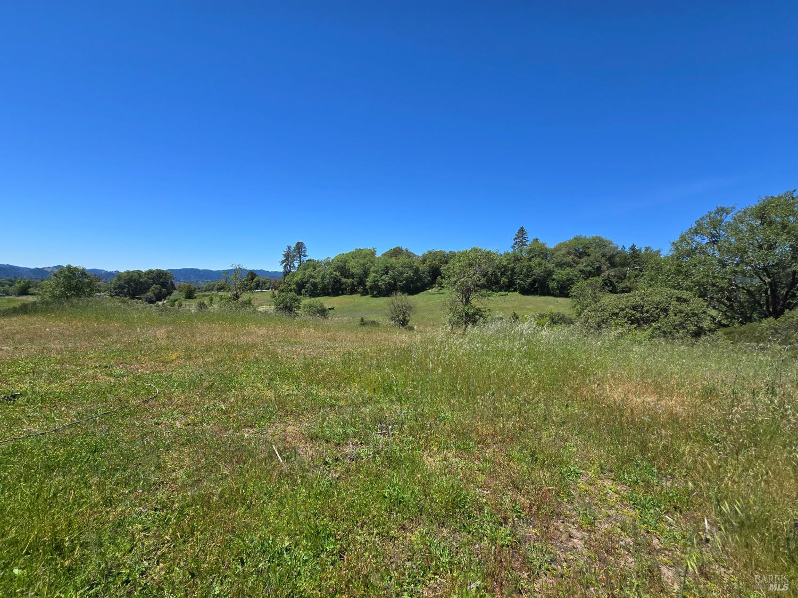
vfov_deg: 89.9
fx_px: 300
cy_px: 299
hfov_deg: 106.2
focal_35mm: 13
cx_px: 399
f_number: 2.2
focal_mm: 2.2
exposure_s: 1/2531
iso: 50
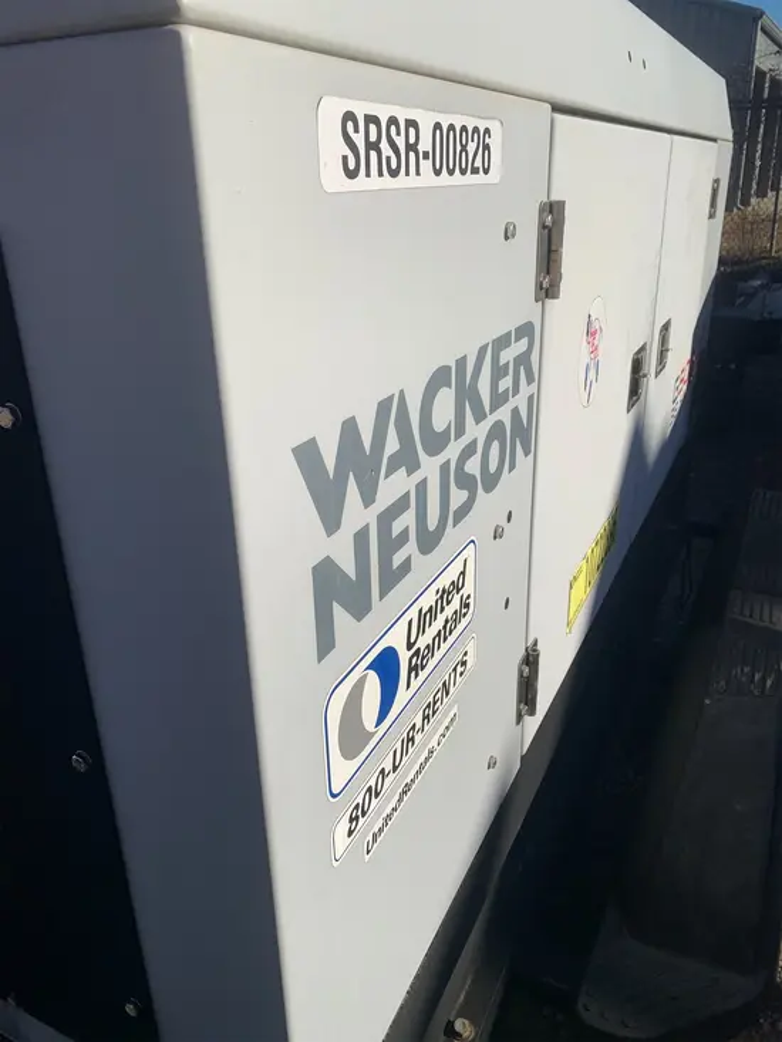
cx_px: 391
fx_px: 783
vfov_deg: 67.3
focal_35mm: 26
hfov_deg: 53.1
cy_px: 521
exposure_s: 1/4673
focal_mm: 4.25
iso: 25
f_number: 1.8
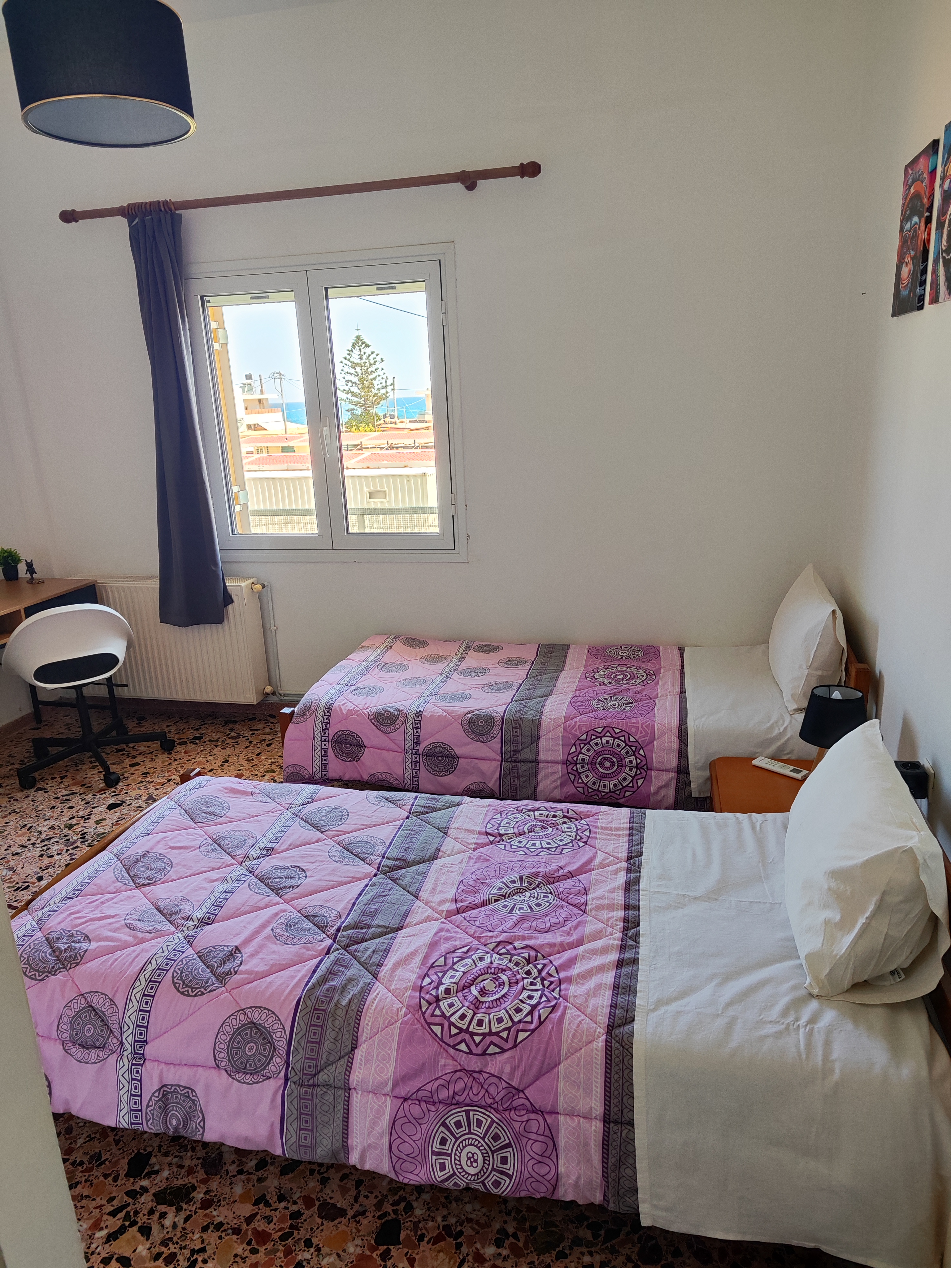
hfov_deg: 58.9
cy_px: 634
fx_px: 843
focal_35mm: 23
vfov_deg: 73.9
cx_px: 476
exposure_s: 1/164
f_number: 1.8
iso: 50
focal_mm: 5.4
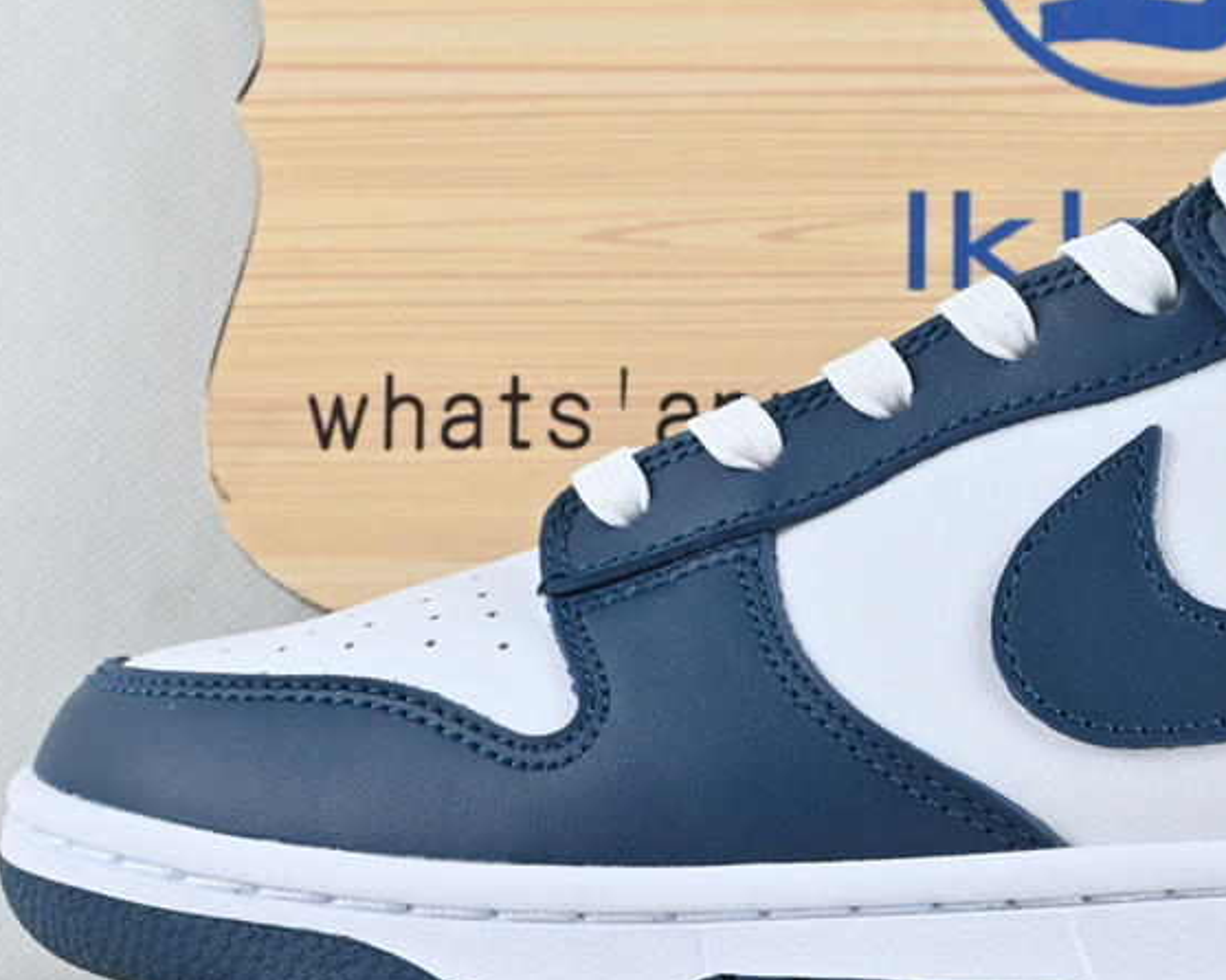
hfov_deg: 17.3
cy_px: 604
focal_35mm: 109
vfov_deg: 14.1
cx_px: 1162
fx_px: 3954
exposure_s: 1/100
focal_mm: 36
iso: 1000
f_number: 10
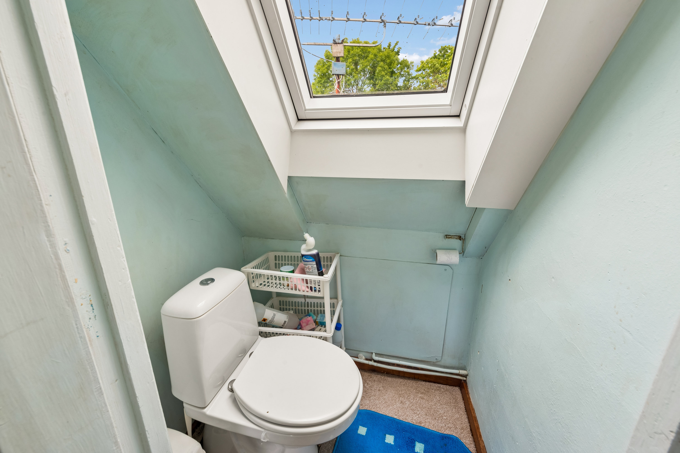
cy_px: 226
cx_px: 340
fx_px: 264
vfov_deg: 81.2
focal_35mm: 14
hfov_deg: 104.3
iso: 200
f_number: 10
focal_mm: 14
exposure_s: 1/30
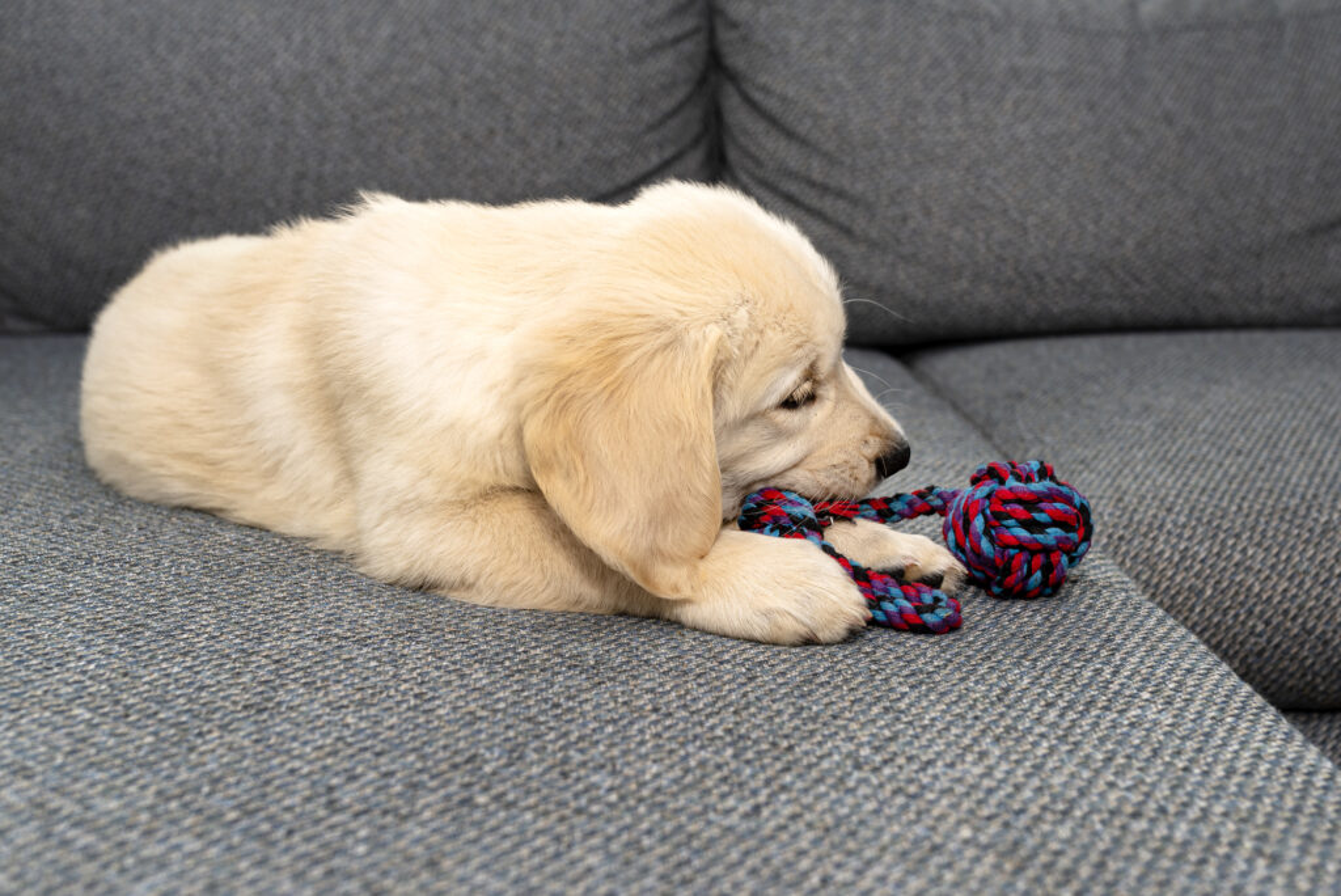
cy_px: 448
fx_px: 1304
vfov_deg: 37.9
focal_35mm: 35
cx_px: 670
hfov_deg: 54.4
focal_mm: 35
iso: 100
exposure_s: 1/60
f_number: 5
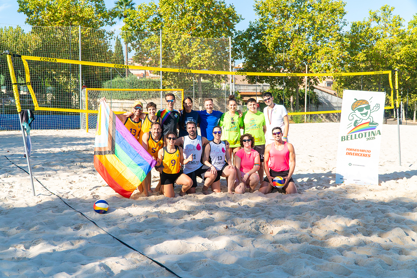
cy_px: 139
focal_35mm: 39
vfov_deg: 34.2
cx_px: 208
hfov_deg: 49.6
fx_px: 452
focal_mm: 26
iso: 2000
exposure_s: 1/4000
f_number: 6.3
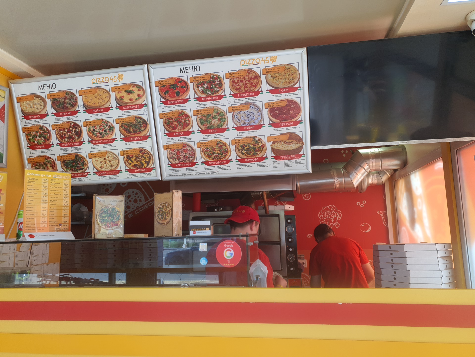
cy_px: 178
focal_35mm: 26
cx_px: 238
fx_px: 357
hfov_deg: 67.3
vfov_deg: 53.1
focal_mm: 4.3
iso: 50
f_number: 1.5
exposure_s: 1/242
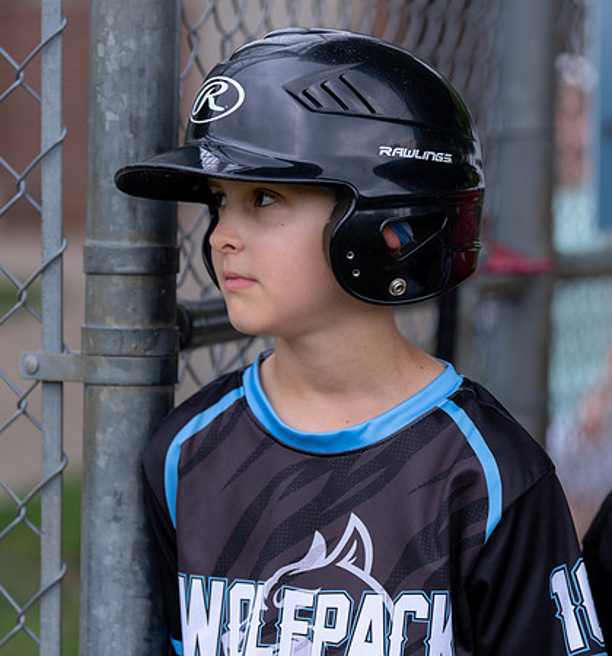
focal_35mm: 154
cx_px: 342
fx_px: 3196
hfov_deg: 10.9
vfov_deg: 11.7
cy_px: 308
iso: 160
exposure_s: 1/400
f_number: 2.8
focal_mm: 109
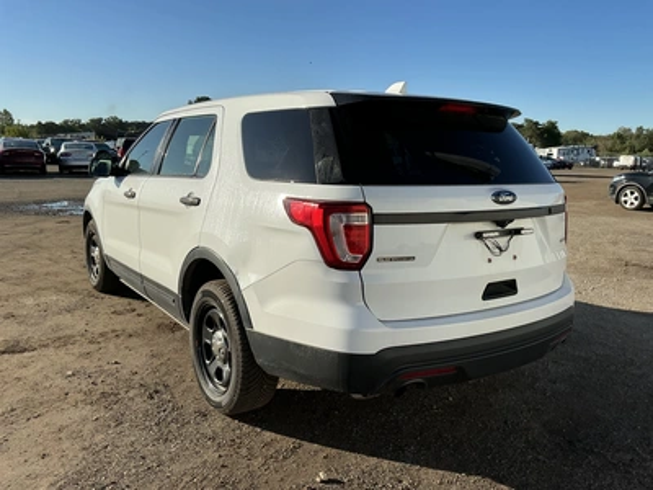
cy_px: 245
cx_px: 326
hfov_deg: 63.4
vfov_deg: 49.7
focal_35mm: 28
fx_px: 528
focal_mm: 3
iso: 25
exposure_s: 1/2227
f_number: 1.8
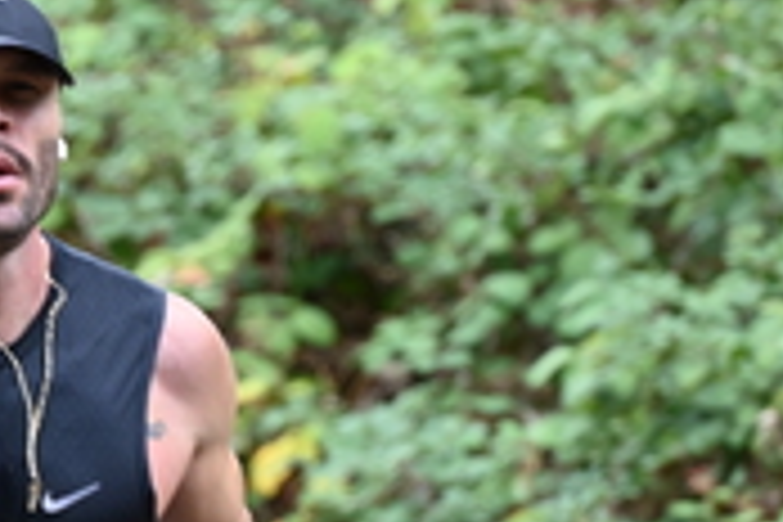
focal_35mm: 631
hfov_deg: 3.3
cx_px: -153
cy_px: 475
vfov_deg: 2.2
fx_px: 13723
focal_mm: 200
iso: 1000
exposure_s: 1/250
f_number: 6.3
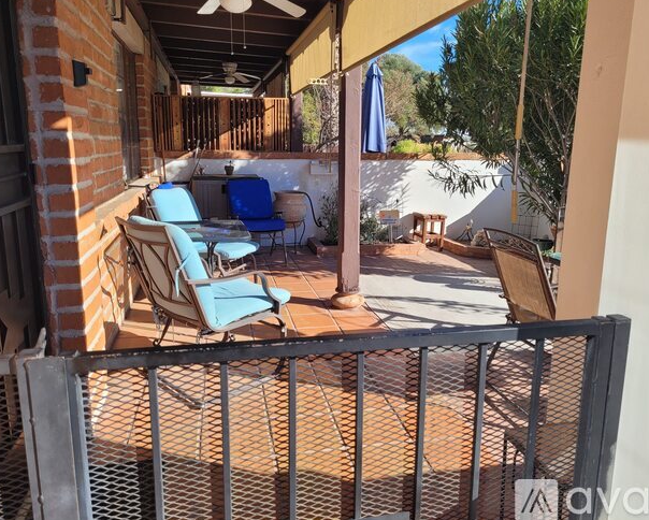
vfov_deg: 51.6
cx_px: 330
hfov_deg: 62.2
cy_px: 254
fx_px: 538
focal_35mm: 28
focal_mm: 5.4
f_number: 1.8
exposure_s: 1/1252
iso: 40
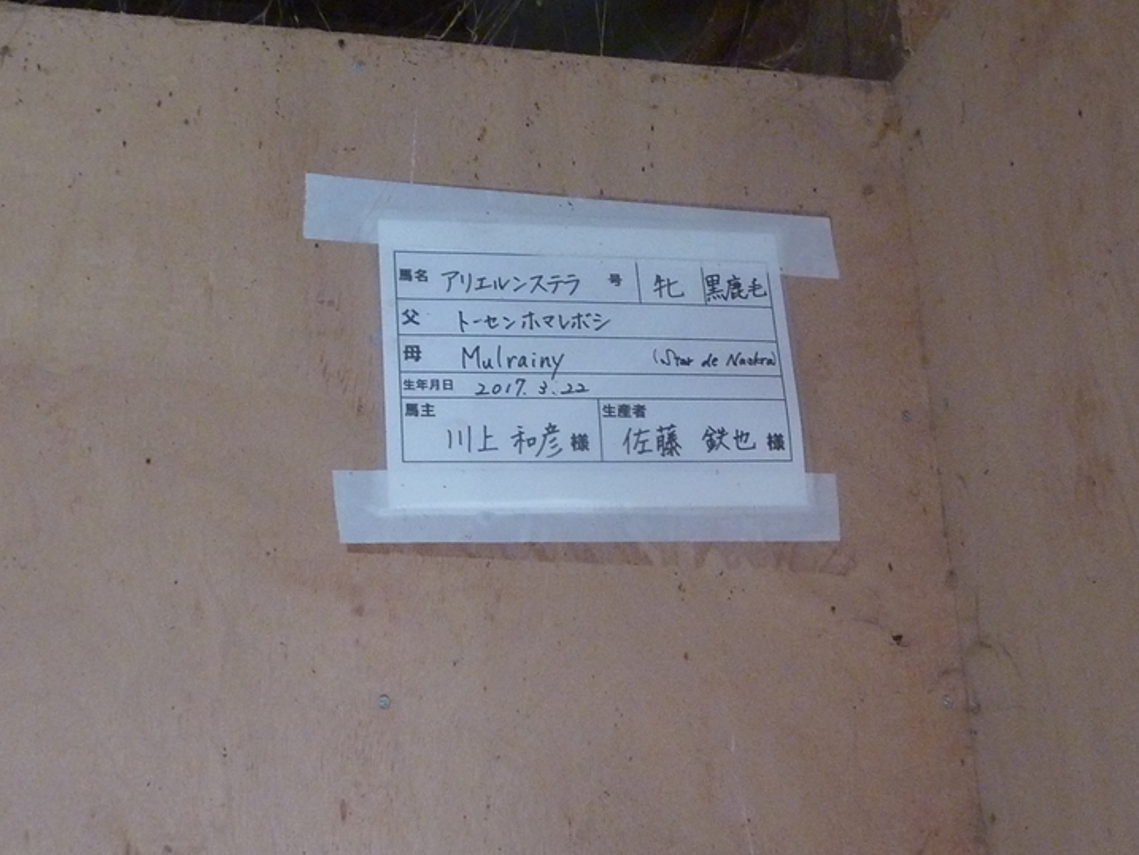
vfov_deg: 30.3
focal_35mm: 48
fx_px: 1580
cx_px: 570
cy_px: 428
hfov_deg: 39.7
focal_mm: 4.4
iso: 400
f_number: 3.3
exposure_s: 1/15
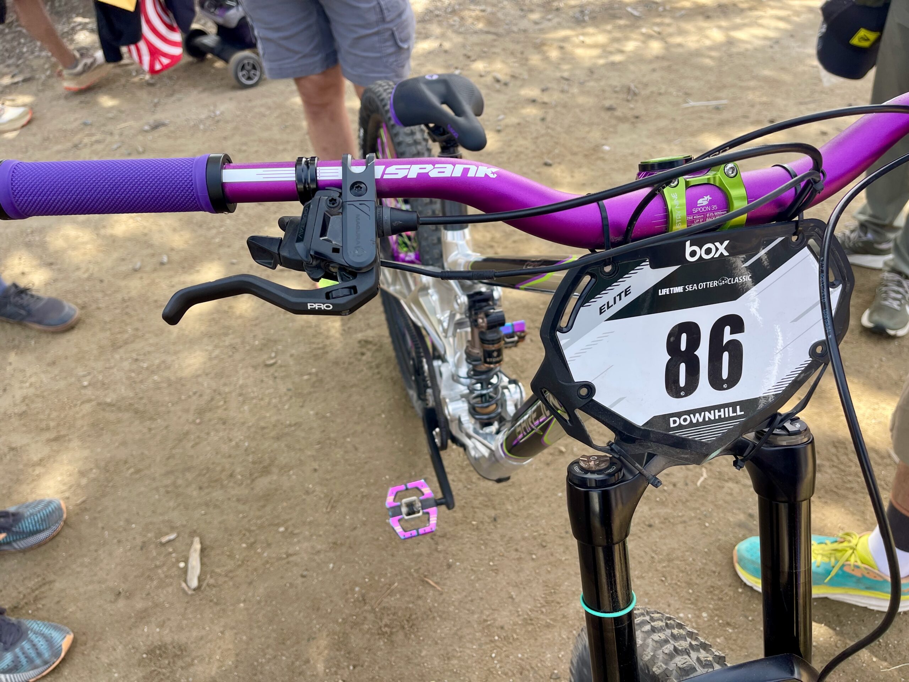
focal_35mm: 25
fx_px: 656
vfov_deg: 54.9
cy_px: 341
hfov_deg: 69.4
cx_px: 454
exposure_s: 1/468
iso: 32
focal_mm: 5.1
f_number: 1.6
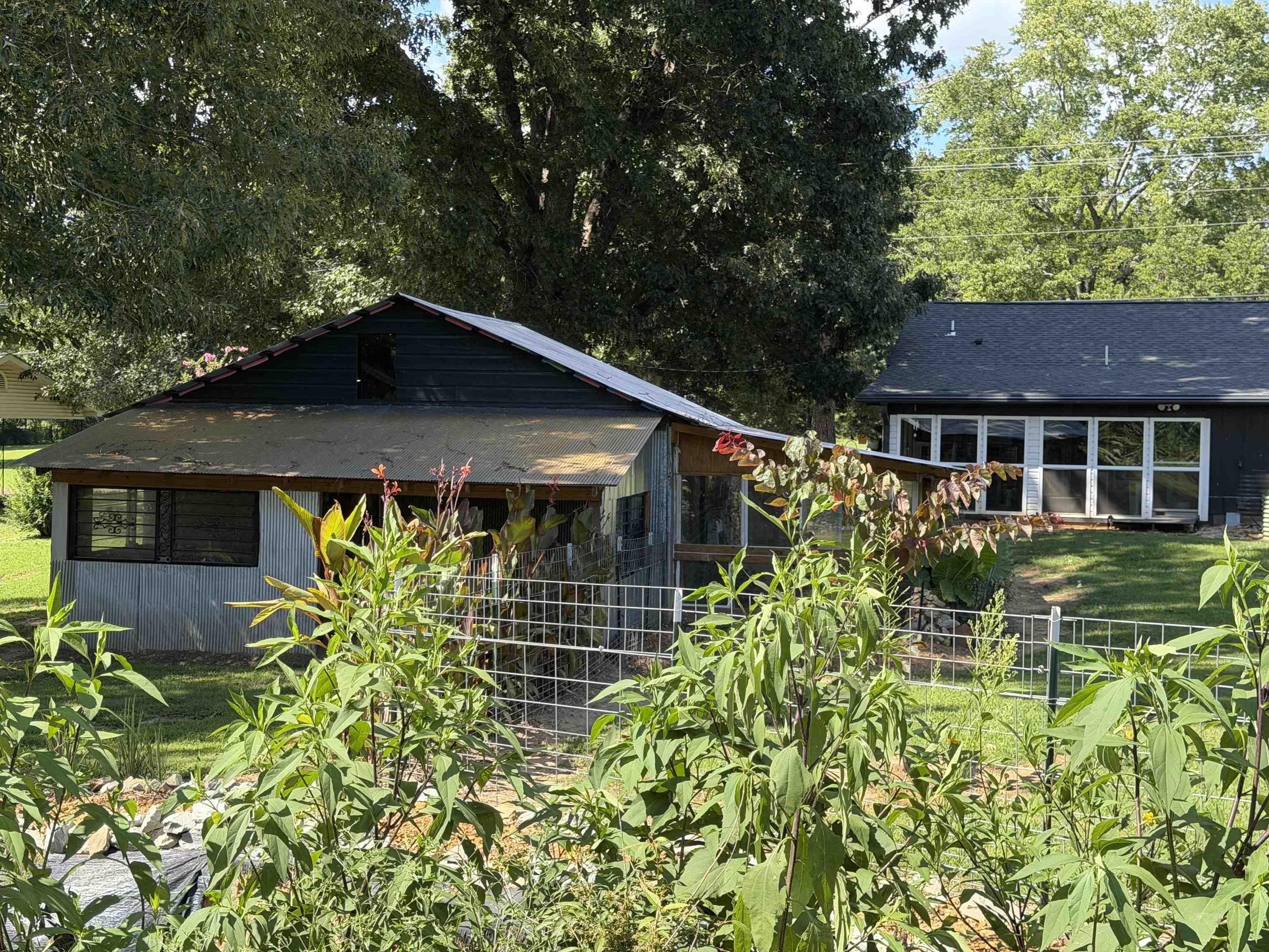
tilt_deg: -1.7
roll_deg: -1.4
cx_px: 634
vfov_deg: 30.3
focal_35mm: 48
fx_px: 1760
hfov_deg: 39.7
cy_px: 476
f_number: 1.78
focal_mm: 6.76
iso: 80
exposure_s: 1/1041
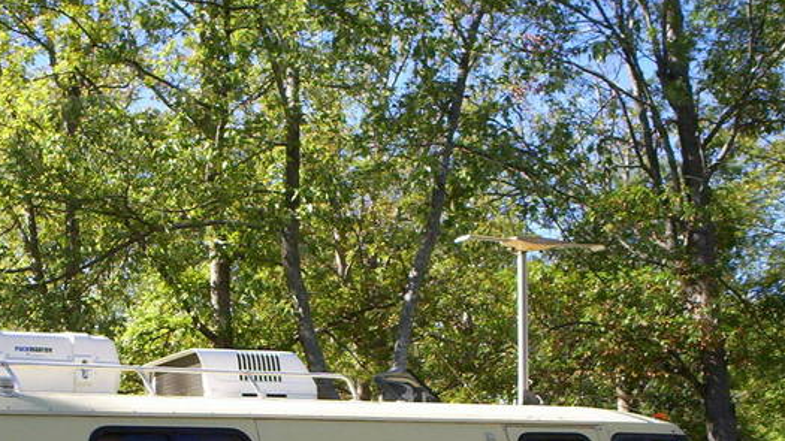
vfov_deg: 18.3
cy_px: 437
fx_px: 1332
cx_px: 247
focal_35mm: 64
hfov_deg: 32.5
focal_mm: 4.99
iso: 100
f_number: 4.5
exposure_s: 1/271
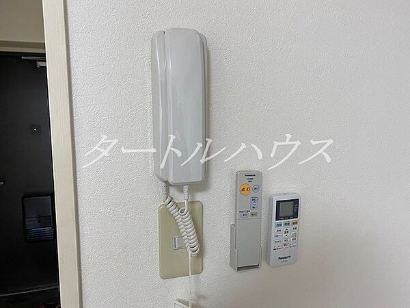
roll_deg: +0.0
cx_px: 205
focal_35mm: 26
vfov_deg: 53.1
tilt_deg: -6.9
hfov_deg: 67.3
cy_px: 154
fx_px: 308
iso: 100
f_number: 1.8
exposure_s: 1/75
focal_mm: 4.25
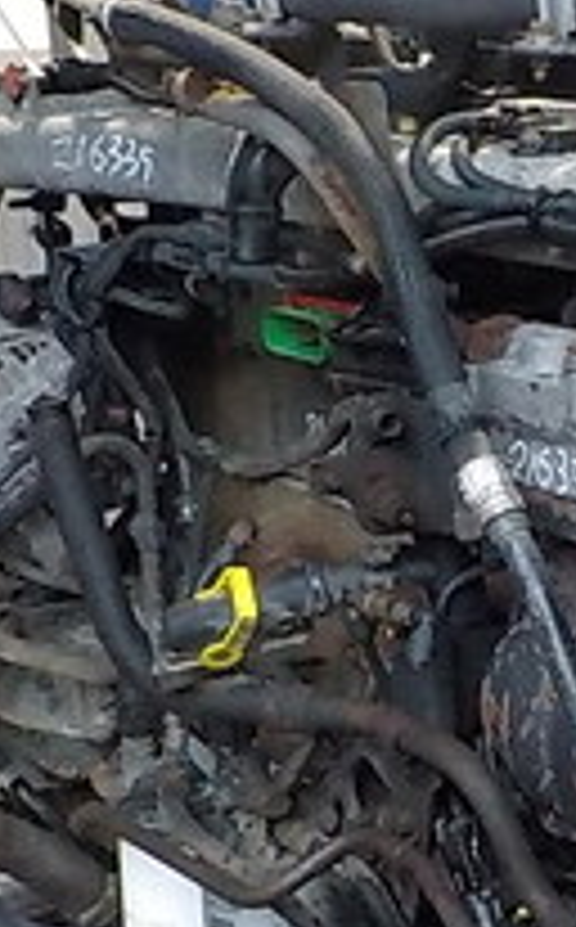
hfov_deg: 12.8
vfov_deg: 21.0
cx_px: 702
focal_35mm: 99
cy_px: 572
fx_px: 2497
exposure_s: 1/50
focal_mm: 4.1
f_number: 3.3
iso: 800
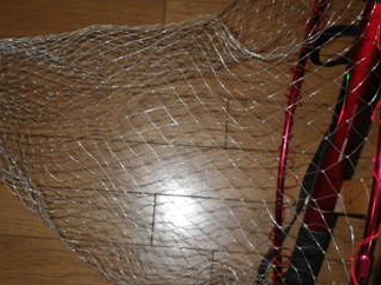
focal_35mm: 52
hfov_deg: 36.8
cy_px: 112
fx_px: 572
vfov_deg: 27.9
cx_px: 173
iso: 400
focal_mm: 7.5
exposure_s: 1/60
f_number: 4.2
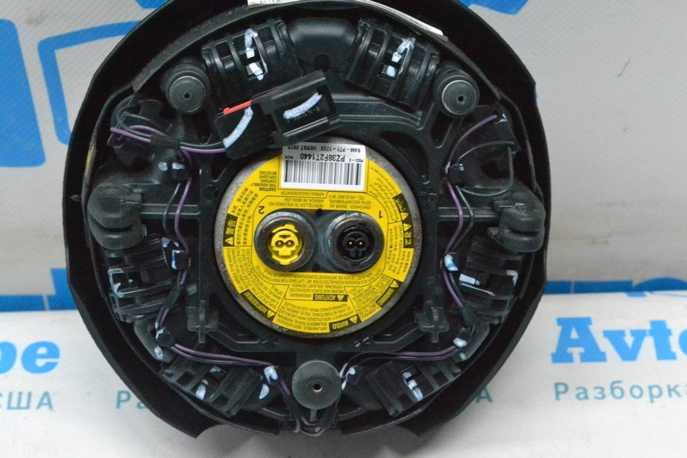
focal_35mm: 82
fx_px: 1574
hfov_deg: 24.6
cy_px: 229
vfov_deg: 16.6
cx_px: 344
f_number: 10
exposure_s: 1/160
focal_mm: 55
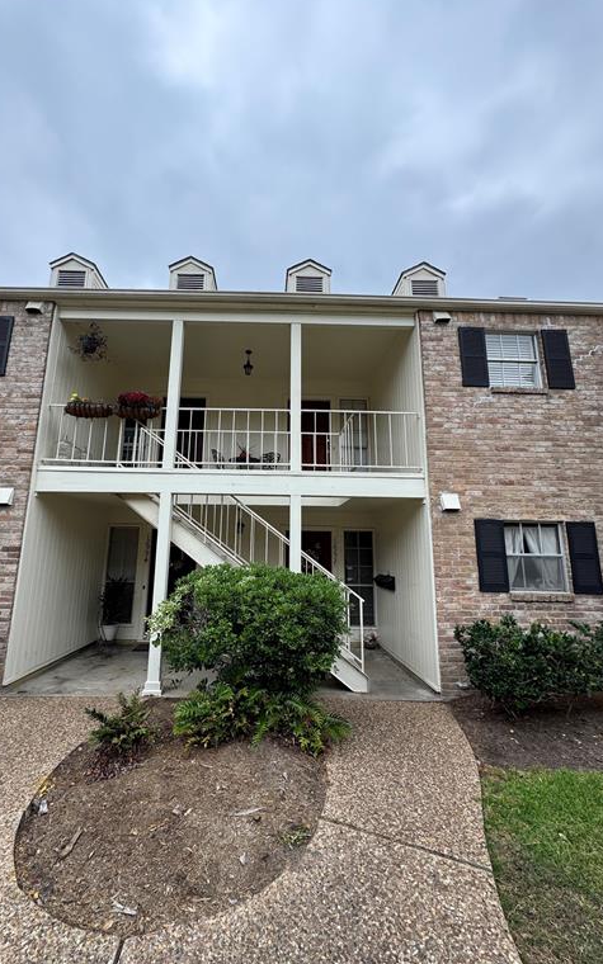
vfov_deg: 101.5
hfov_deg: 74.6
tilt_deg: +11.6
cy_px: 478
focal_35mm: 15
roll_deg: -0.9
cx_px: 270
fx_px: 394
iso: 40
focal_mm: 2.22
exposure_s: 1/443
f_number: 2.2
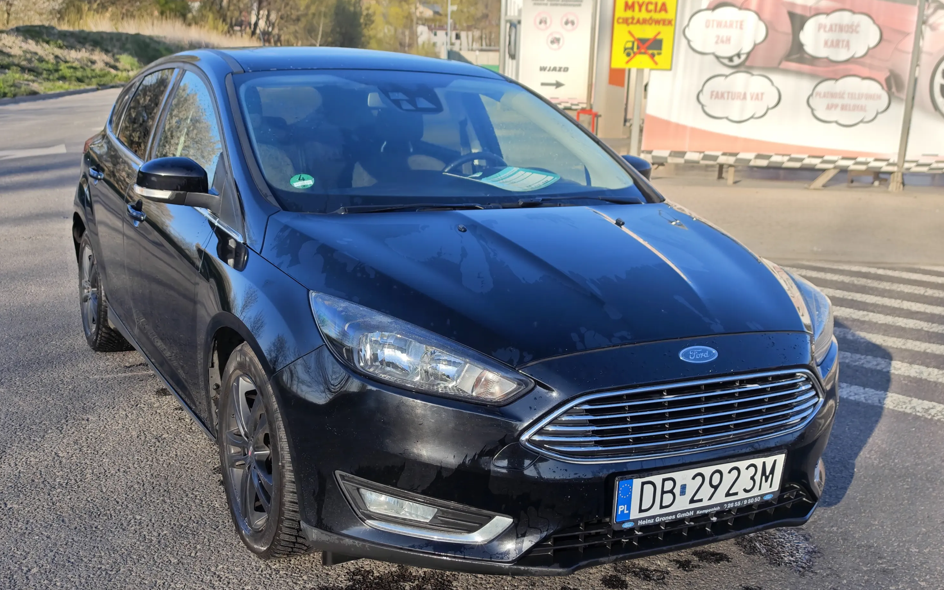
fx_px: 1029
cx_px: 472
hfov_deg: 49.3
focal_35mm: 40
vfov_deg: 31.9
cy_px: 343
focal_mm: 8.72
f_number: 2
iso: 50
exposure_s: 1/1380
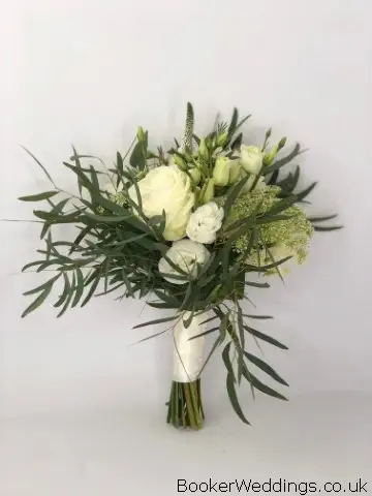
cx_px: 186
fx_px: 745
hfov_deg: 28.0
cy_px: 248
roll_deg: +0.6
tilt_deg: -14.9
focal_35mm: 52
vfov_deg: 36.8
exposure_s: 1/100
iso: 20
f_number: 2.4
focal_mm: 6
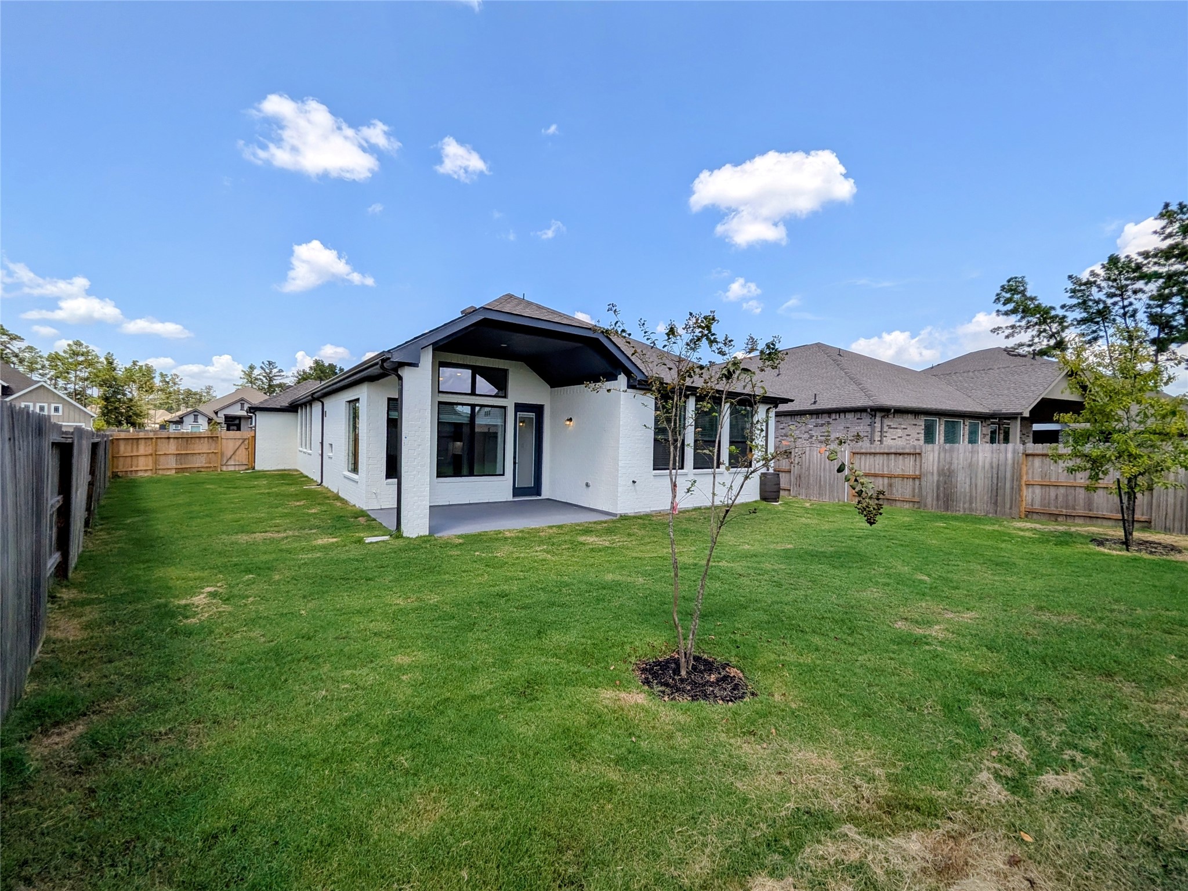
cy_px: 446
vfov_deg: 89.9
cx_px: 594
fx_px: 446
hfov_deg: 106.2
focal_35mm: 13
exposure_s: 1/1203
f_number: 2.2
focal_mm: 1.54
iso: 29
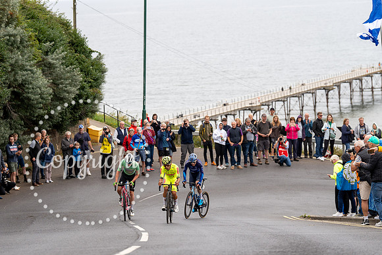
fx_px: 1309
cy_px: 128
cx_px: 191
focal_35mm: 123
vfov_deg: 11.1
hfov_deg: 16.6
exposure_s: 1/1000
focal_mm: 117
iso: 320
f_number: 3.5
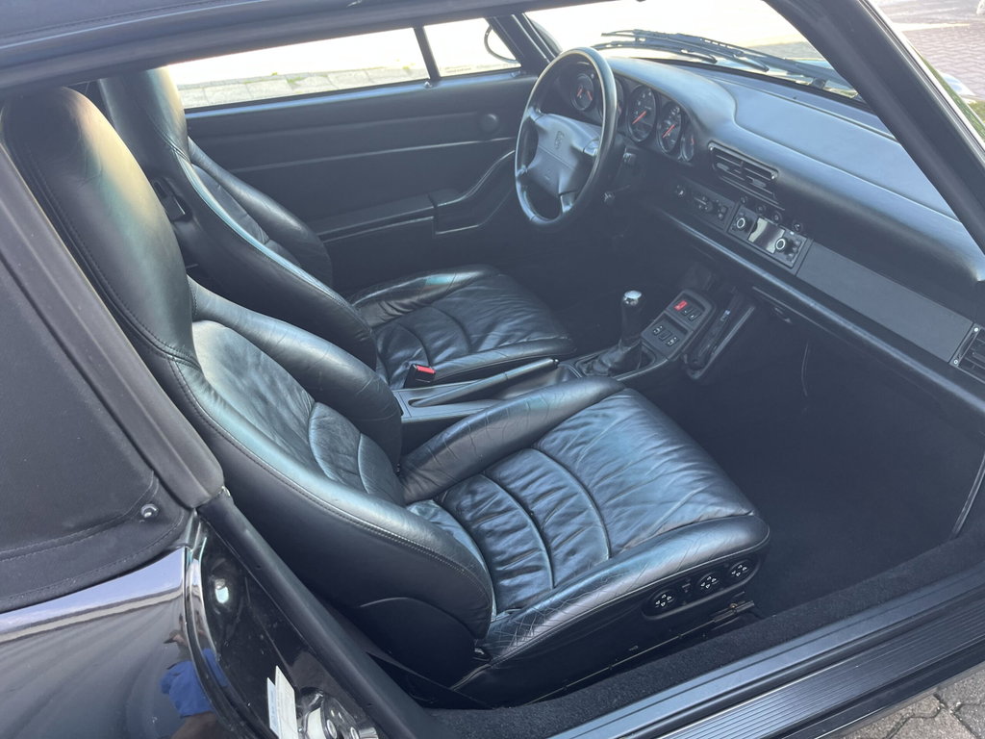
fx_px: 740
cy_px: 370
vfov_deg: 53.1
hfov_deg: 67.3
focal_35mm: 26
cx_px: 492
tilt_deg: -34.9
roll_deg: +0.9
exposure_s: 1/121
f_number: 1.6
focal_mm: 5.1
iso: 100
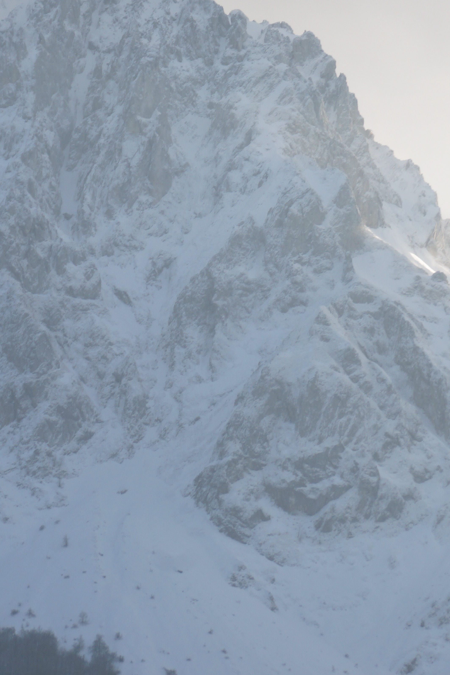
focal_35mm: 425
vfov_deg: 4.8
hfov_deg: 3.2
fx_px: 7966
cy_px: 61
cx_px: 278
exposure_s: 1/125
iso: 100
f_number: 10
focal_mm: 150
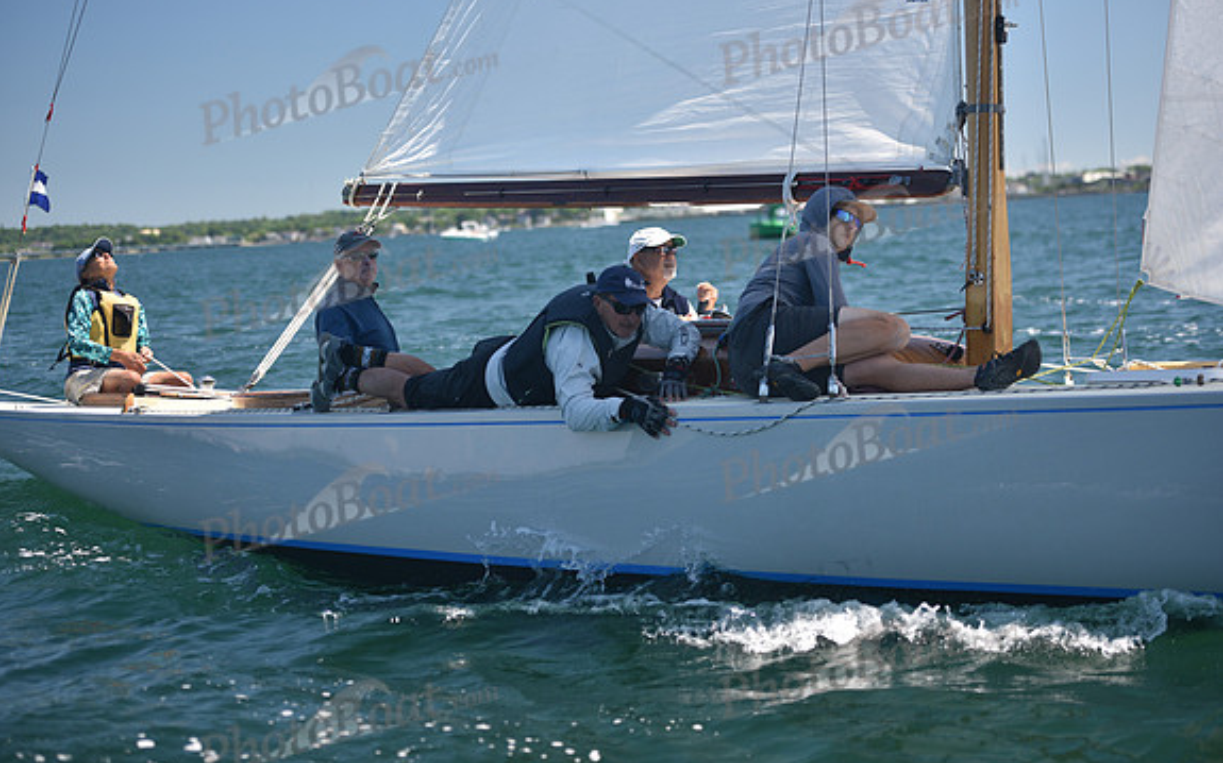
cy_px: 367
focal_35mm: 72
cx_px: 610
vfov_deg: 18.1
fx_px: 2399
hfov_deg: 28.6
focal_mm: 70
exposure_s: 1/1000
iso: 200
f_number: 2.8
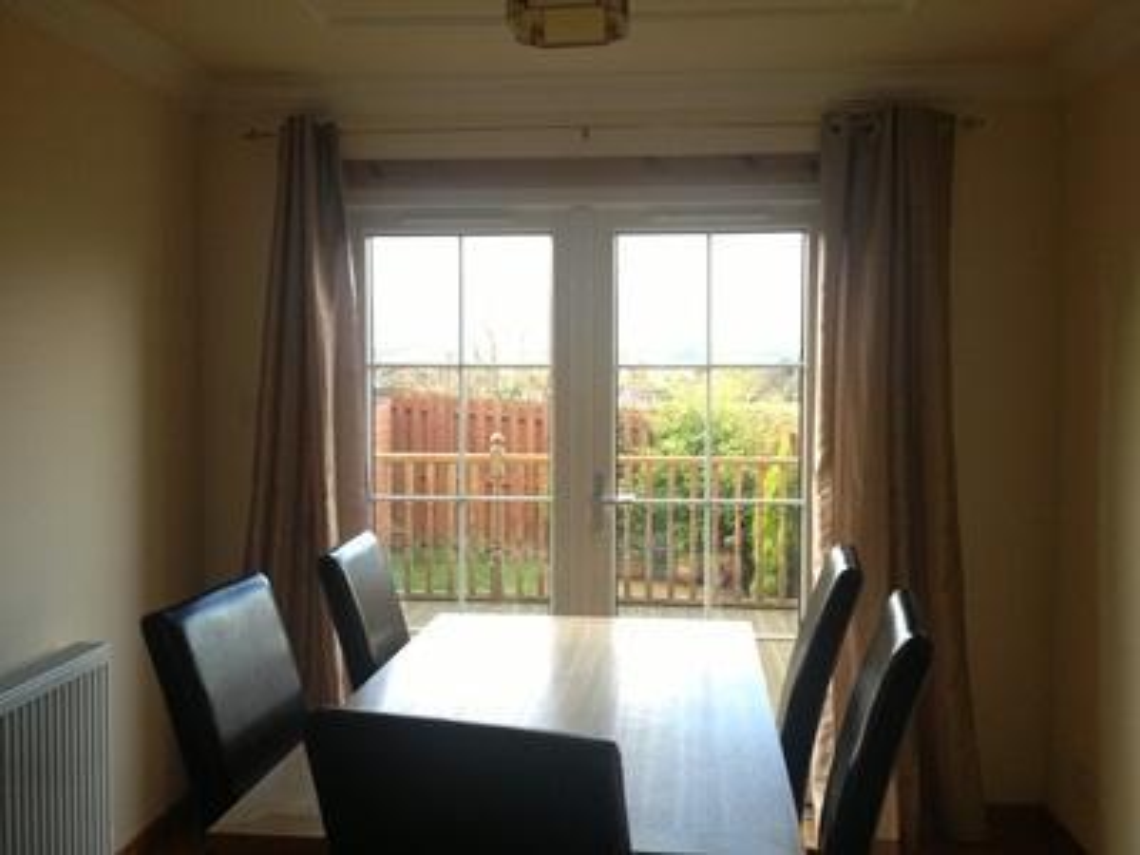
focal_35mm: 35
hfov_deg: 52.6
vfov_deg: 40.7
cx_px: 570
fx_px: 1153
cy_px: 428
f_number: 2.4
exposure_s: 1/40
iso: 100
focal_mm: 4.28
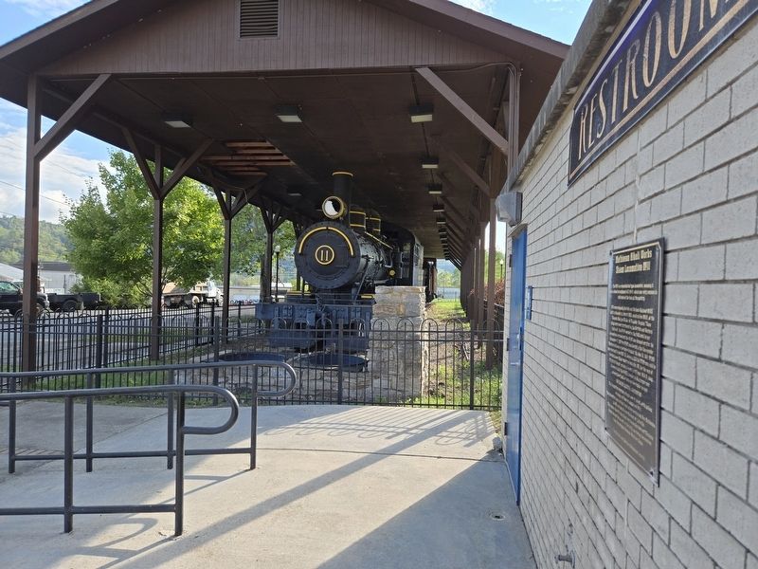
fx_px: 504
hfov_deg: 73.9
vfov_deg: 58.9
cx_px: 379
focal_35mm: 23
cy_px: 284
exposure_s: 1/697
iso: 25
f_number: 1.8
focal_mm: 5.4
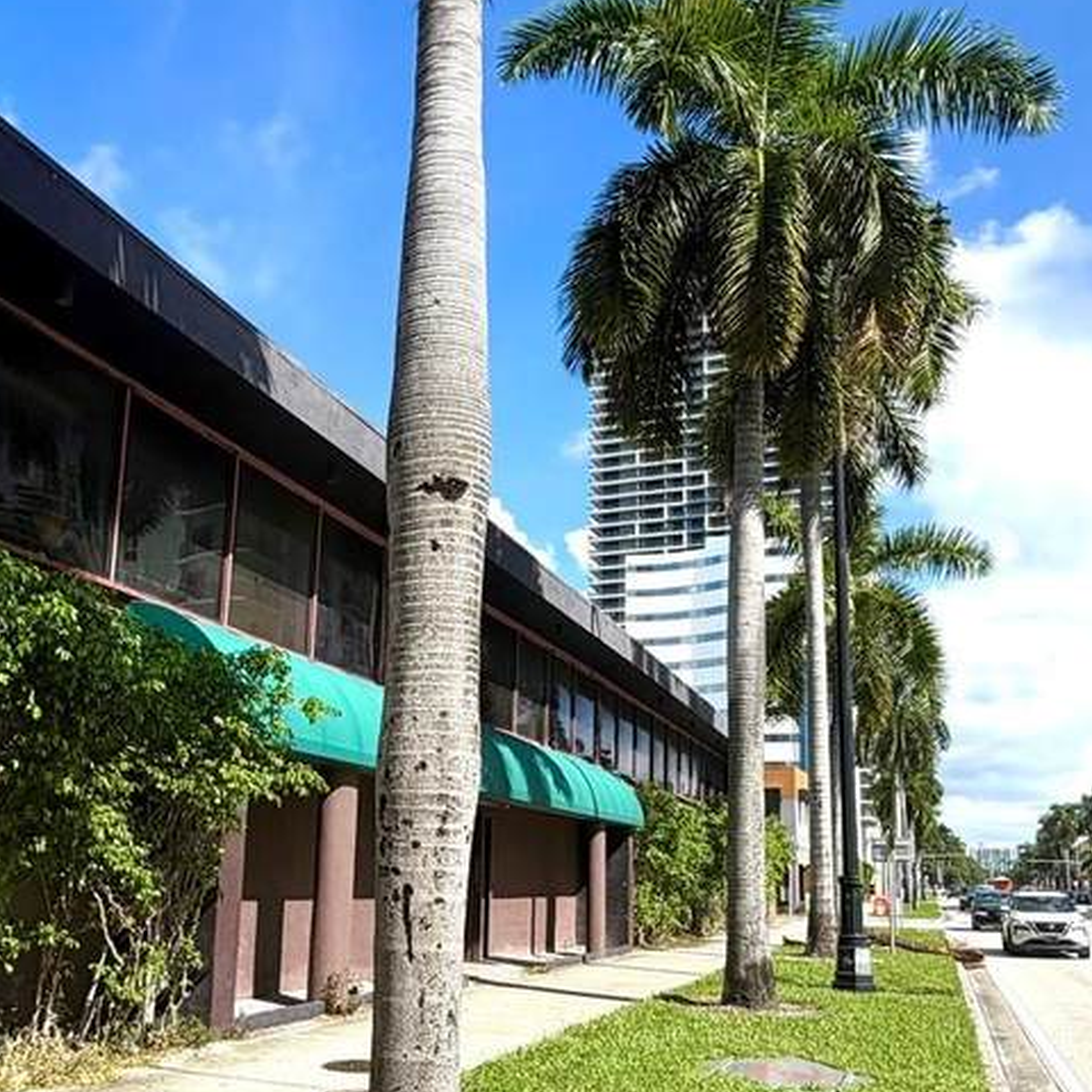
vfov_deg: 49.4
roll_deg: -1.0
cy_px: 662
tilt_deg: +9.9
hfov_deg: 49.7
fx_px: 1178
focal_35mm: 33
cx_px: 491
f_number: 2.2
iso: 25
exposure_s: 1/770
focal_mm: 2.22
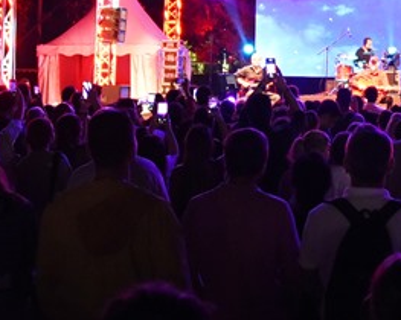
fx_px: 949
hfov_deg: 23.2
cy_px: -2
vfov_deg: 18.6
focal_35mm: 80
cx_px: 372
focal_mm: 28
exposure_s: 1/30
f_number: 3.5
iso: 5000
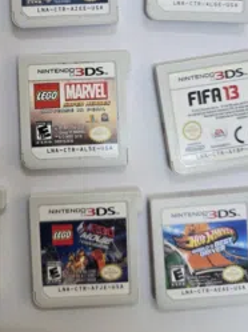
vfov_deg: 48.4
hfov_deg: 38.1
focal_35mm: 37
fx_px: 354
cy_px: 85
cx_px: 81
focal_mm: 6.3
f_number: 1.7
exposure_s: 1/100
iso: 500
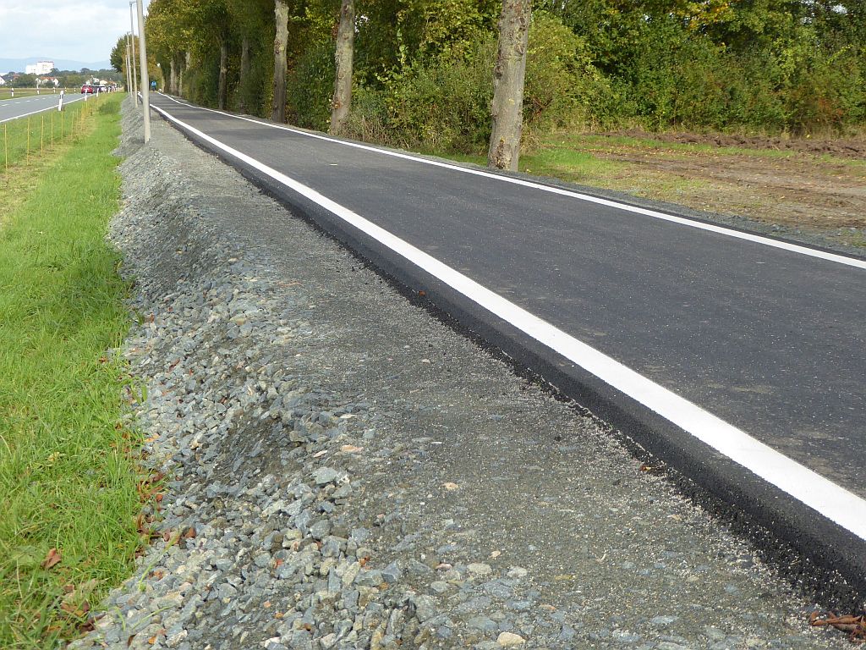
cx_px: 433
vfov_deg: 24.4
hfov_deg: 32.2
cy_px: 325
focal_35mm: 60
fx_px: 1501
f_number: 4.2
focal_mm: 10.3
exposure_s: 1/250
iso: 100
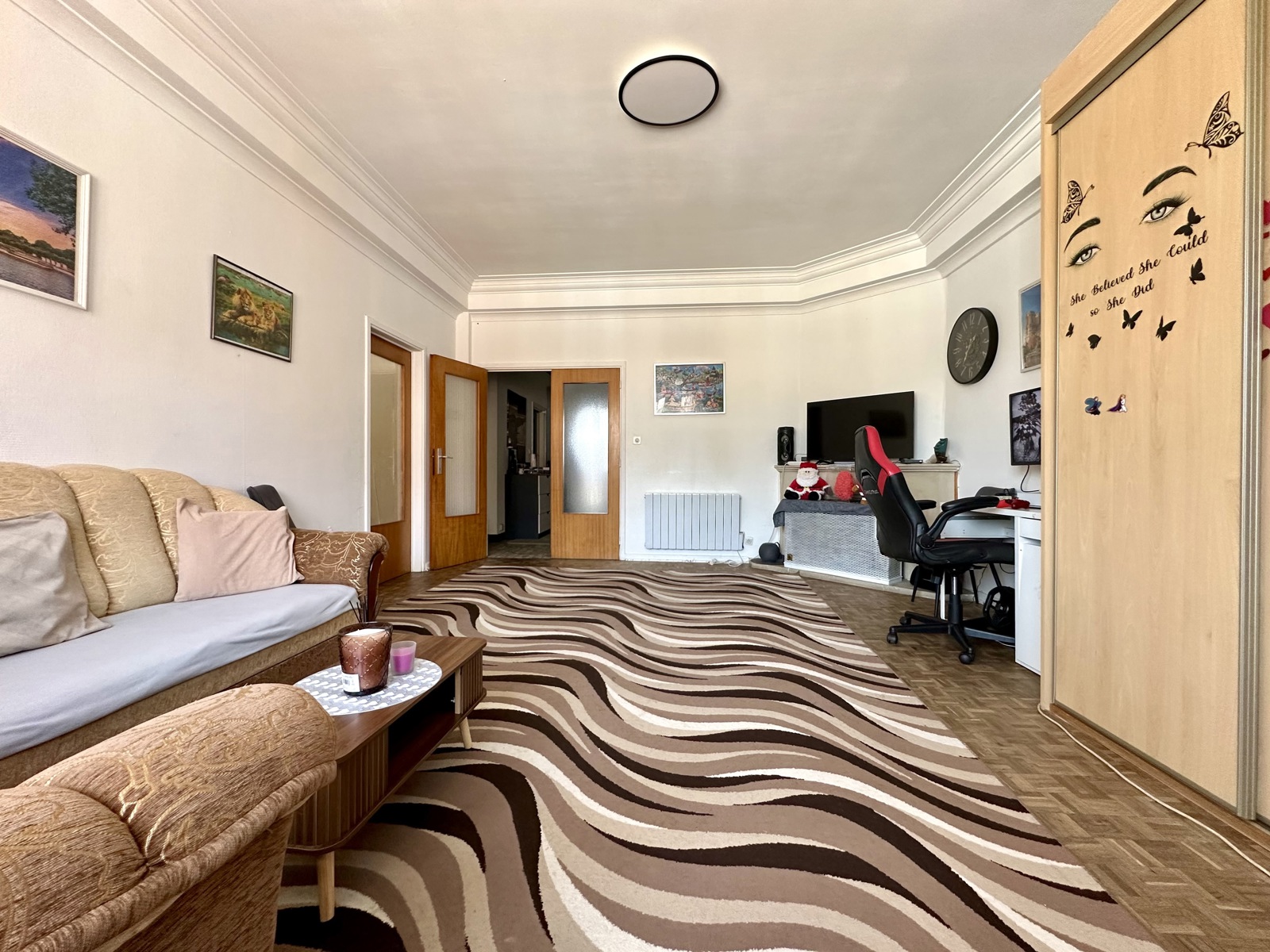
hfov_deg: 102.1
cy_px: 476
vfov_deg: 85.7
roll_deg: +0.0
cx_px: 635
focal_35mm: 14
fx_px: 514
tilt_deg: -0.3
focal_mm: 2.22
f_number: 2.2
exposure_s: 1/99
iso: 200
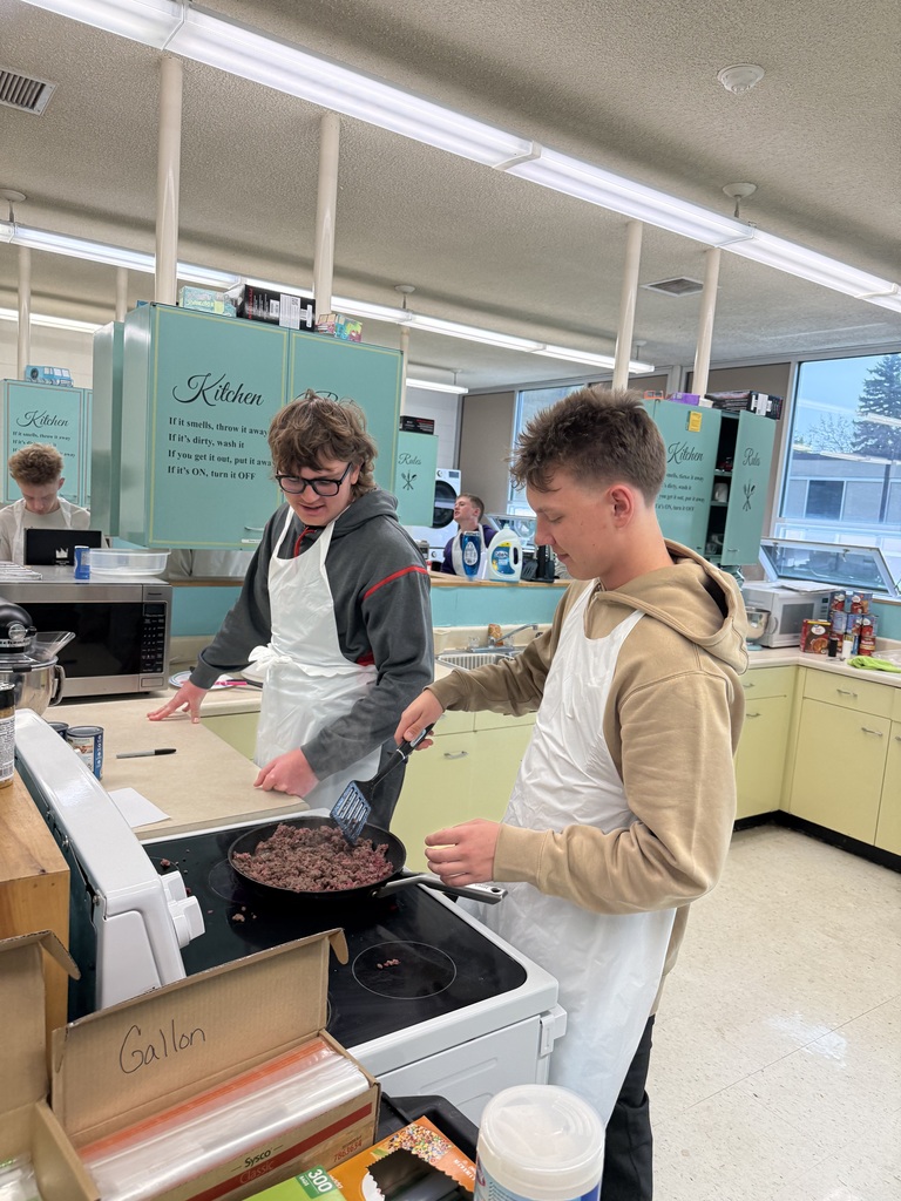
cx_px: 450
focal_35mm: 24
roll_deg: -4.4
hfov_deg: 56.8
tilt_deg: -7.7
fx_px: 833
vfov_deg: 71.6
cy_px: 600
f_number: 1.78
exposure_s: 1/158
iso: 160
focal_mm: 6.76
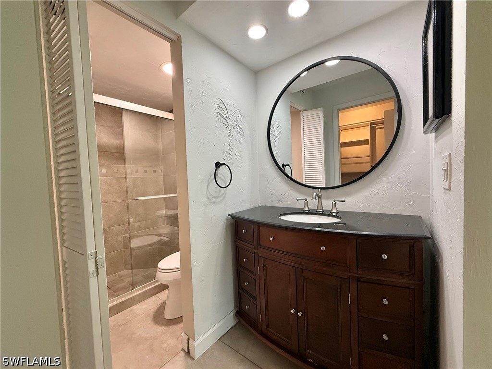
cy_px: 184
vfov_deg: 85.7
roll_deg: +2.0
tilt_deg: -1.3
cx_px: 246
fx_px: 199
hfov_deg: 102.1
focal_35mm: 14
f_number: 2.2
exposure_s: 1/120
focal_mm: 2.22
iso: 250
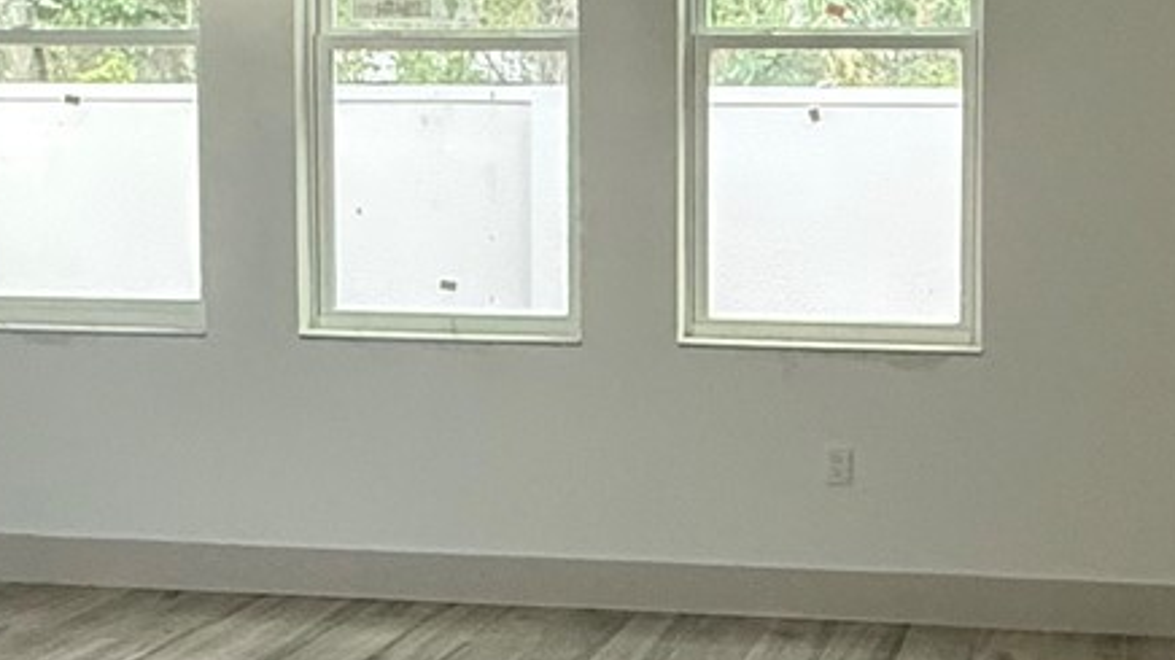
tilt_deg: -3.3
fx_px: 1744
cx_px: 868
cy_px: 221
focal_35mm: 56
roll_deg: -0.6
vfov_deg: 21.4
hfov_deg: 36.4
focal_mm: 2.22
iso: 320
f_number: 2.2
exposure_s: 1/90
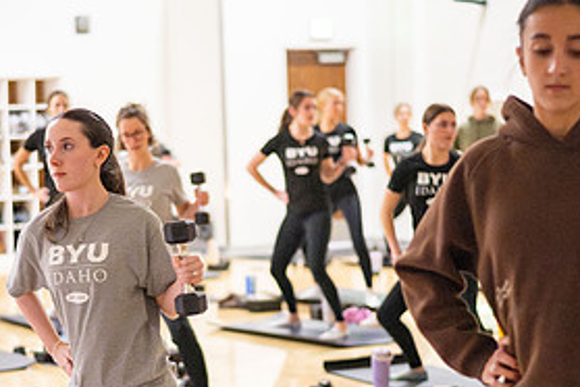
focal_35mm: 104
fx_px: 1675
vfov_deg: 13.1
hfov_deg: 19.6
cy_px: 305
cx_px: 204
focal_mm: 50
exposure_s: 1/320
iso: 8000
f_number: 1.8
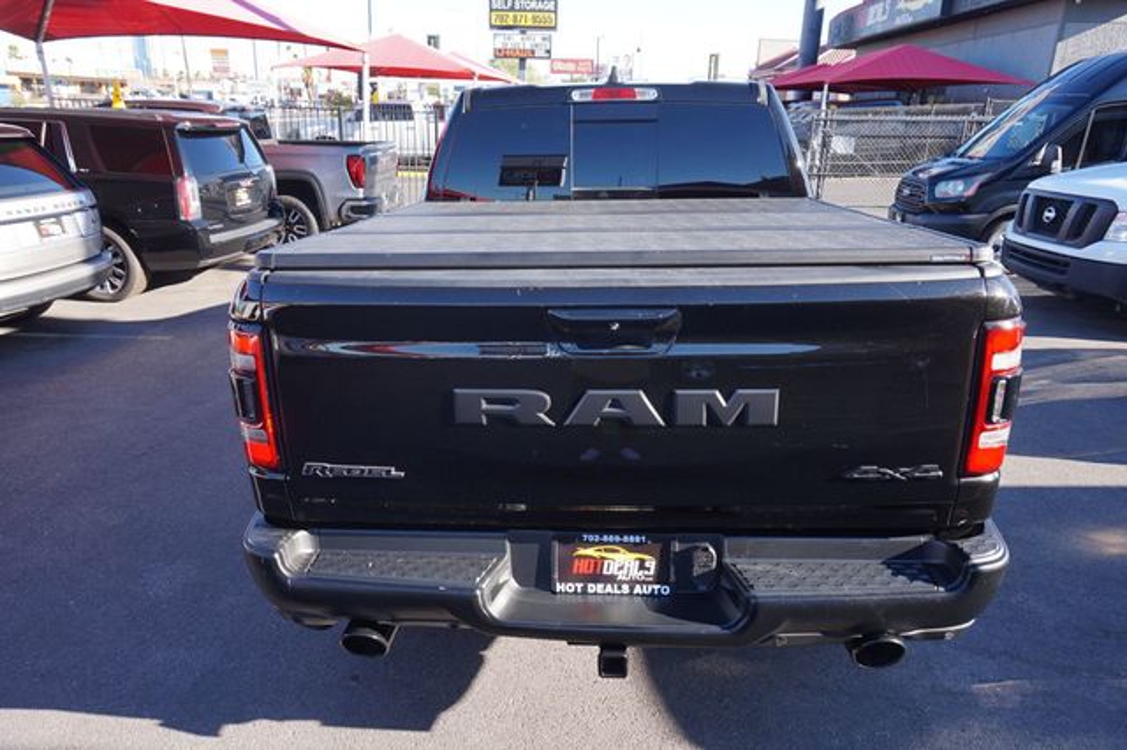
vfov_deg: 53.1
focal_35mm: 24
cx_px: 564
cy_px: 375
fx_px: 751
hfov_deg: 73.8
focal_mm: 16
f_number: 5.6
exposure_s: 1/80
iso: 100
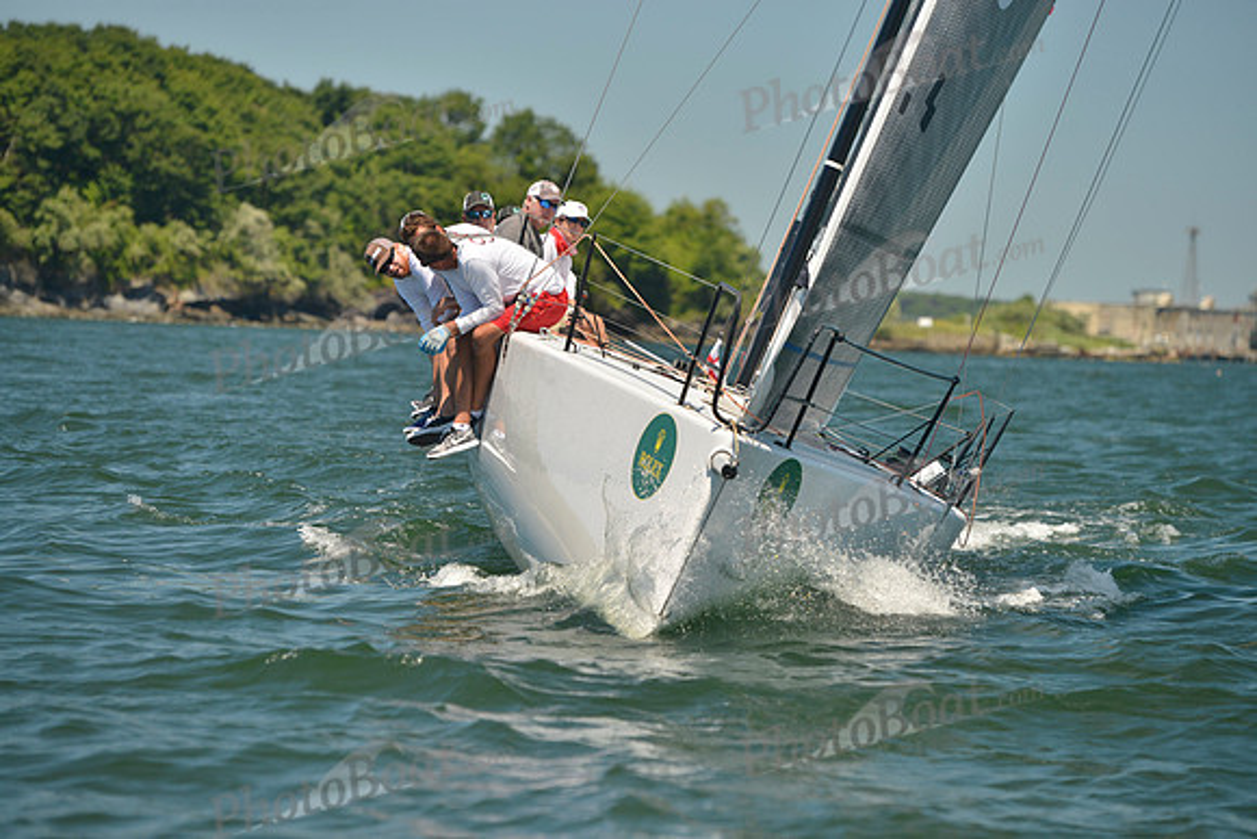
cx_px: 628
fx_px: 5064
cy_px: 420
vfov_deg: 9.5
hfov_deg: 14.2
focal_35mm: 145
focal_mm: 145
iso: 280
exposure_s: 1/1250
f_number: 4.5
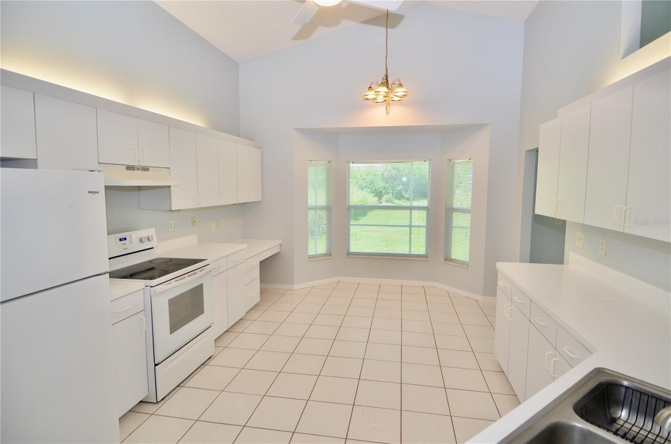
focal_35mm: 18
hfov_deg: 90.1
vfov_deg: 67.1
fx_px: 335
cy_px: 222
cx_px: 336
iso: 200
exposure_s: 1/100
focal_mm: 12
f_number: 5
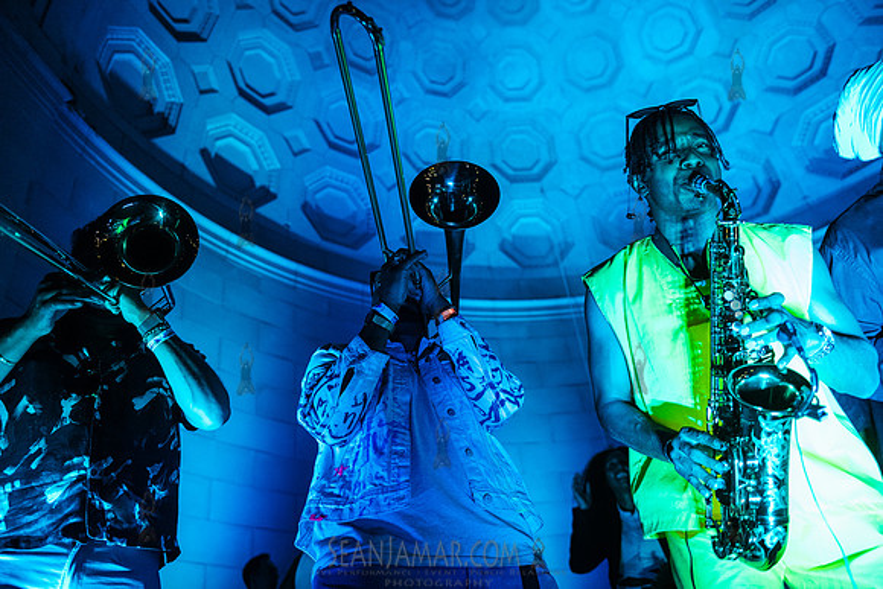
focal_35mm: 29
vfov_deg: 45.0
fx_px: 711
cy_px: 294
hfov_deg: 63.6
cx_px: 442
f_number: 2.8
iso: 8000
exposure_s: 1/500
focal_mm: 29
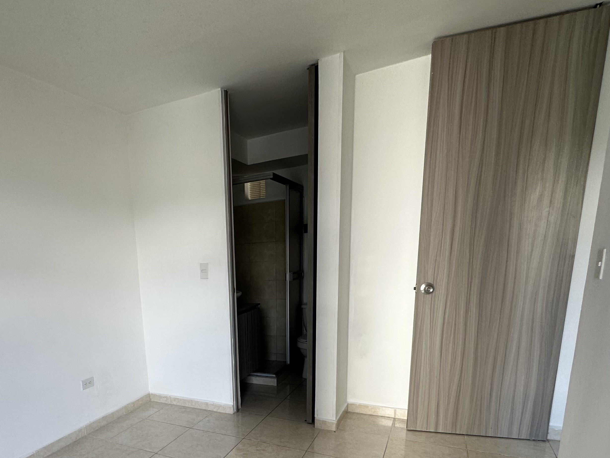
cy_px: 351
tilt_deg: -12.1
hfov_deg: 71.3
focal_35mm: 23
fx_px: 405
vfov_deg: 55.6
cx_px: 195
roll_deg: +3.9
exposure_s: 1/99
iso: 64
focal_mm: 2.22
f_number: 2.2
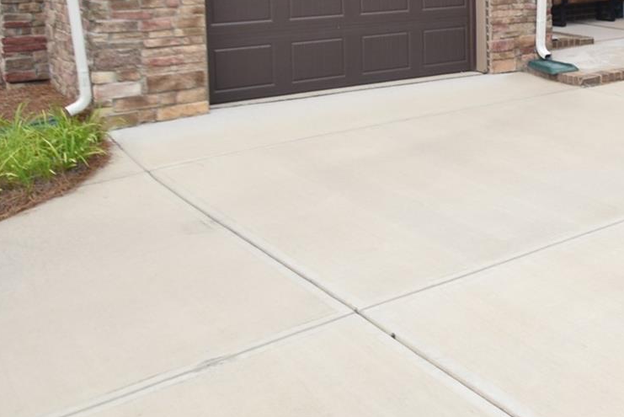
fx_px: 827
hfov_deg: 34.3
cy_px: -62
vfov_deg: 25.8
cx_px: 723
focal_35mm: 48
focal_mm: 11.5
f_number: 5.6
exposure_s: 1/125
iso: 250
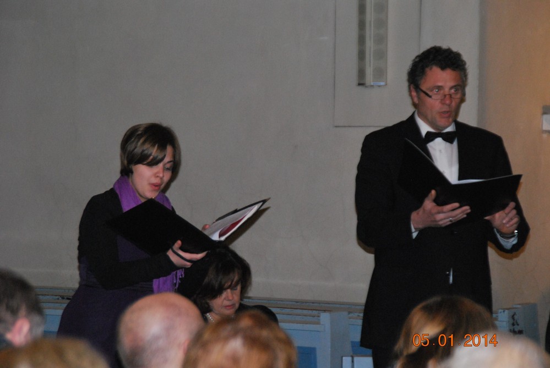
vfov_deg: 7.7
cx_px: 275
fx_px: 2754
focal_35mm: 180
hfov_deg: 11.4
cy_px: 184
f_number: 6
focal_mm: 120
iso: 1600
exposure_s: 1/60
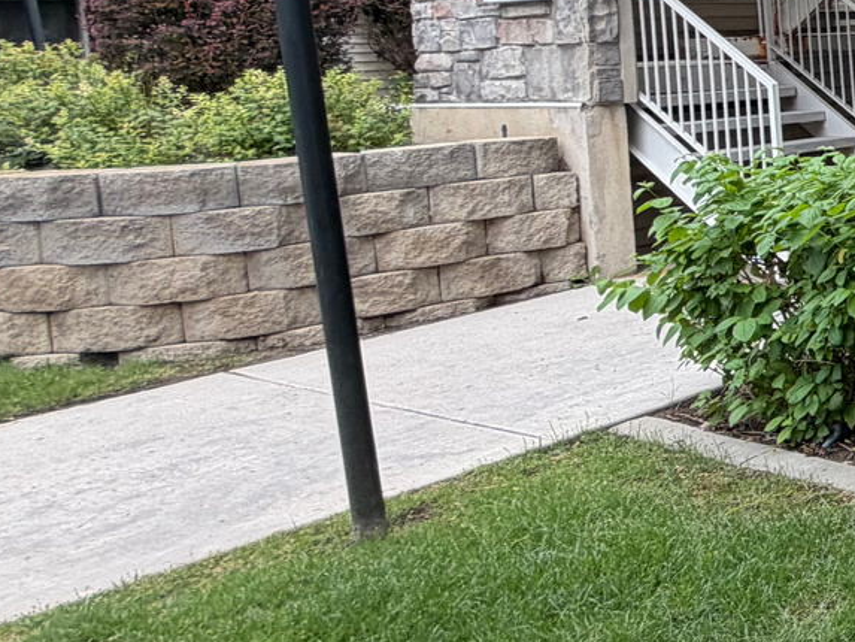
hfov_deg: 22.7
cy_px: 97
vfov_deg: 28.3
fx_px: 1235
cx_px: 1513
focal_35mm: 50
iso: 40
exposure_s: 1/222
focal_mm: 2.22
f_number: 2.2
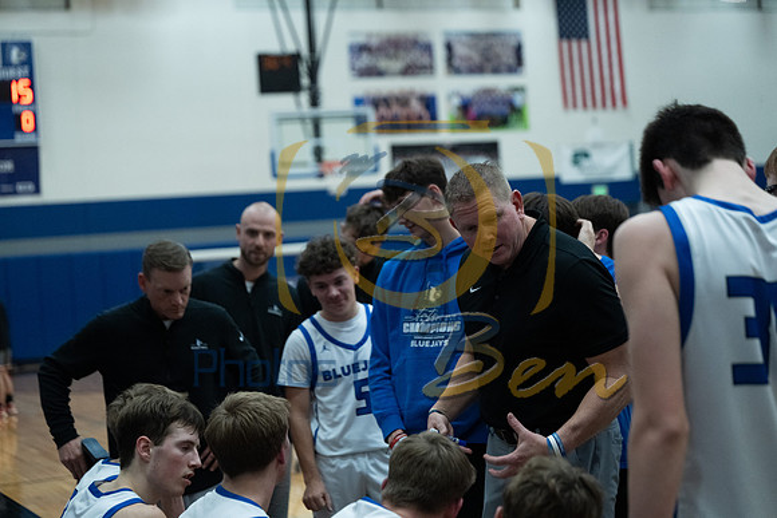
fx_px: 1511
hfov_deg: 28.8
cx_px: 388
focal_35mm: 70
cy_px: 259
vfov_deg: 19.5
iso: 4000
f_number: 2.8
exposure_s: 1/800
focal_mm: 70
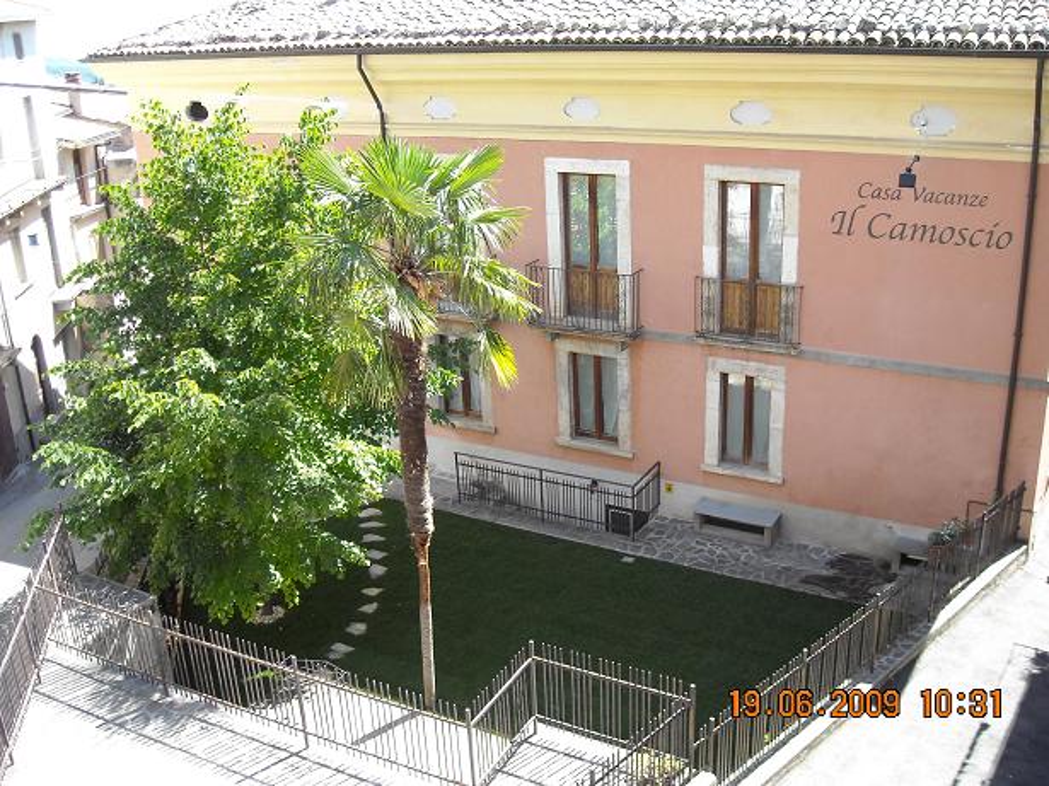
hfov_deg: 52.6
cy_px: 393
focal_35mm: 35
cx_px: 524
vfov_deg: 40.7
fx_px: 1060
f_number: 2.8
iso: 64
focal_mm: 5.7
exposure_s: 1/148
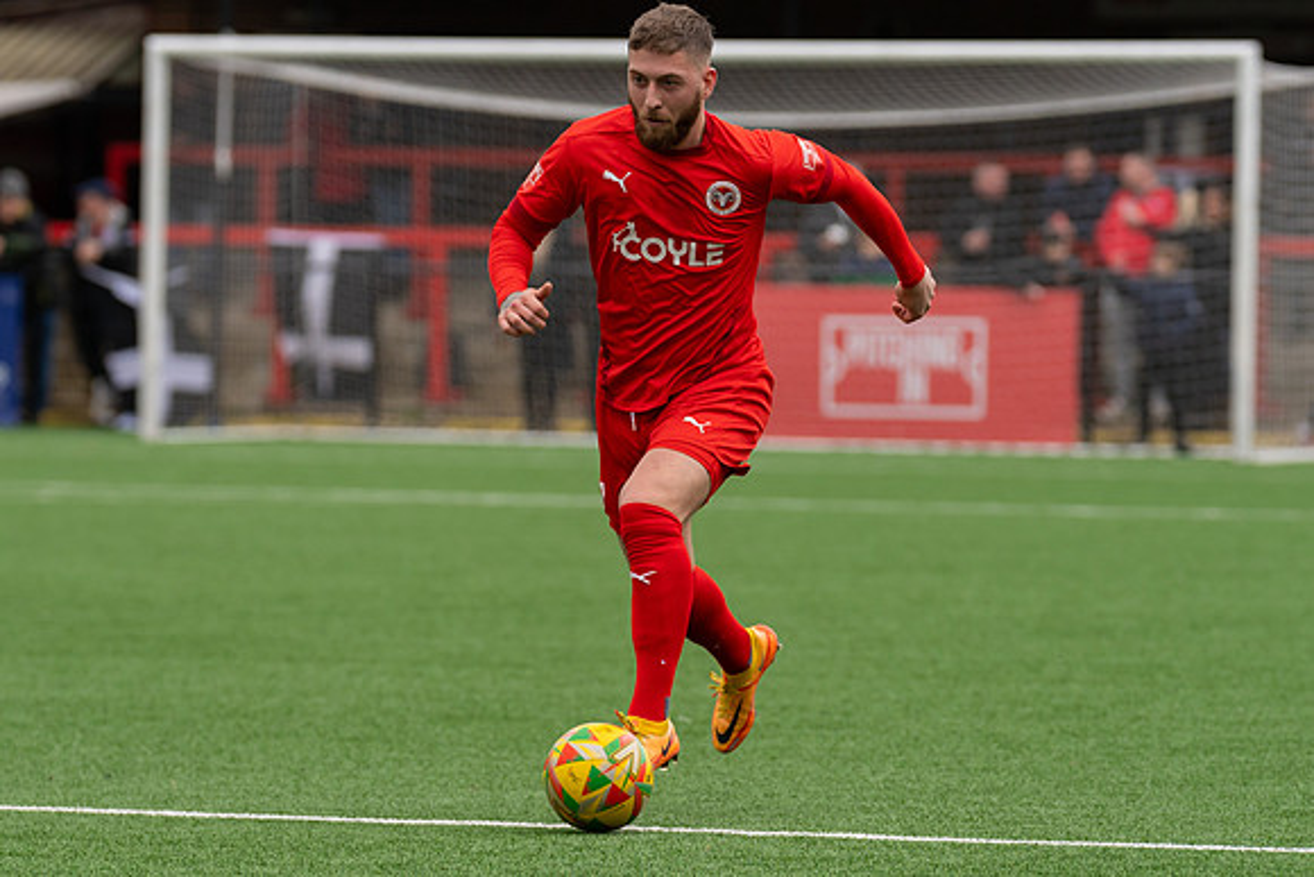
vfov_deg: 3.9
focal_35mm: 356
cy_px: 495
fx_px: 12981
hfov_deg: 5.8
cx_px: 657
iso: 500
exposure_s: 1/1250
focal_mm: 210
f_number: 4
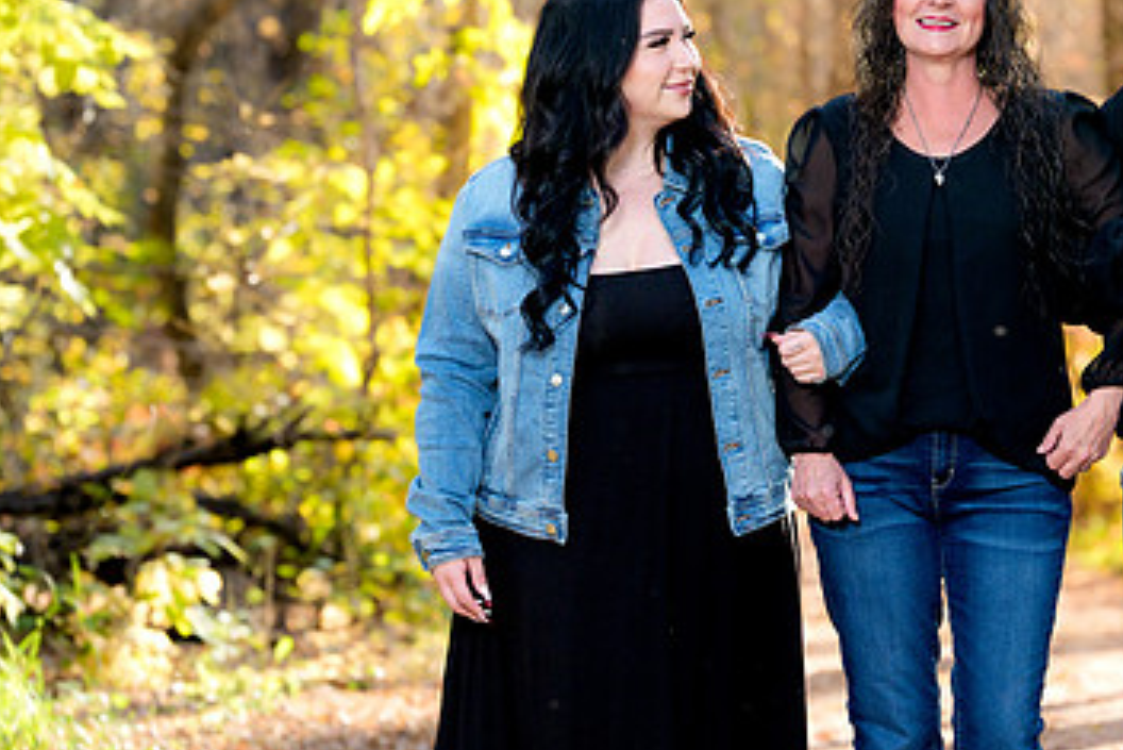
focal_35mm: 165
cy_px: 244
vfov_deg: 8.3
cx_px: 922
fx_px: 5149
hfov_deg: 12.4
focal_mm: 100
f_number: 3.5
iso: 400
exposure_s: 1/160
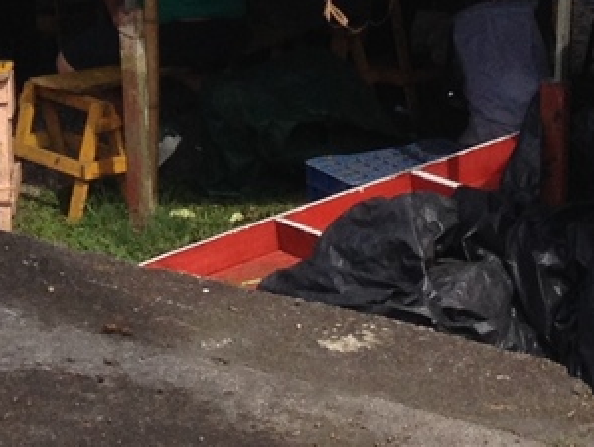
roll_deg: +1.3
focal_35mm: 187
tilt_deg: -3.2
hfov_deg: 10.5
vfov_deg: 7.5
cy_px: -606
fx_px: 3213
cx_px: 115
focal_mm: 4.28
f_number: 2.4
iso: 50
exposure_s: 1/1284
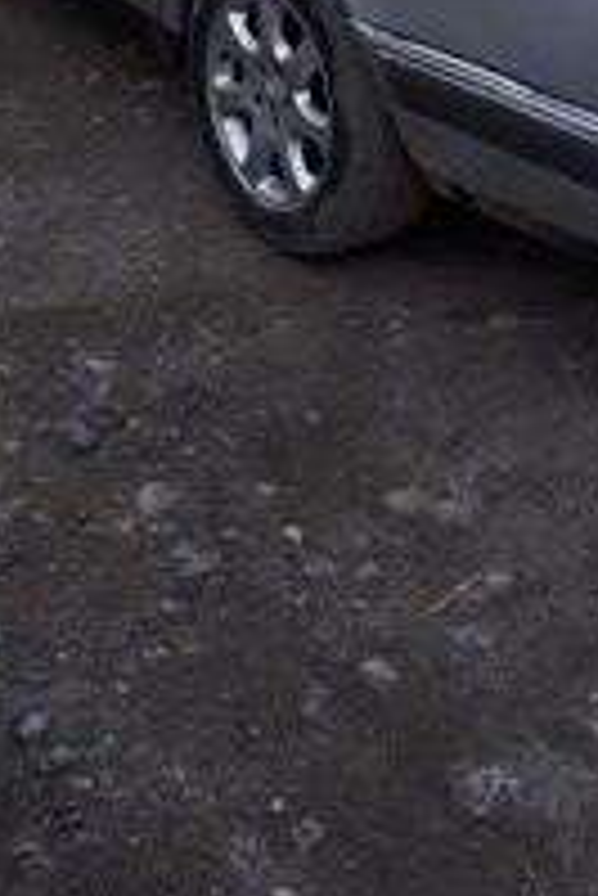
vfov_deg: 25.9
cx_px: 454
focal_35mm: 70
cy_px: -171
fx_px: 1741
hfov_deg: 19.3
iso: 40
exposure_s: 1/330
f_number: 1.9
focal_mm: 3.6
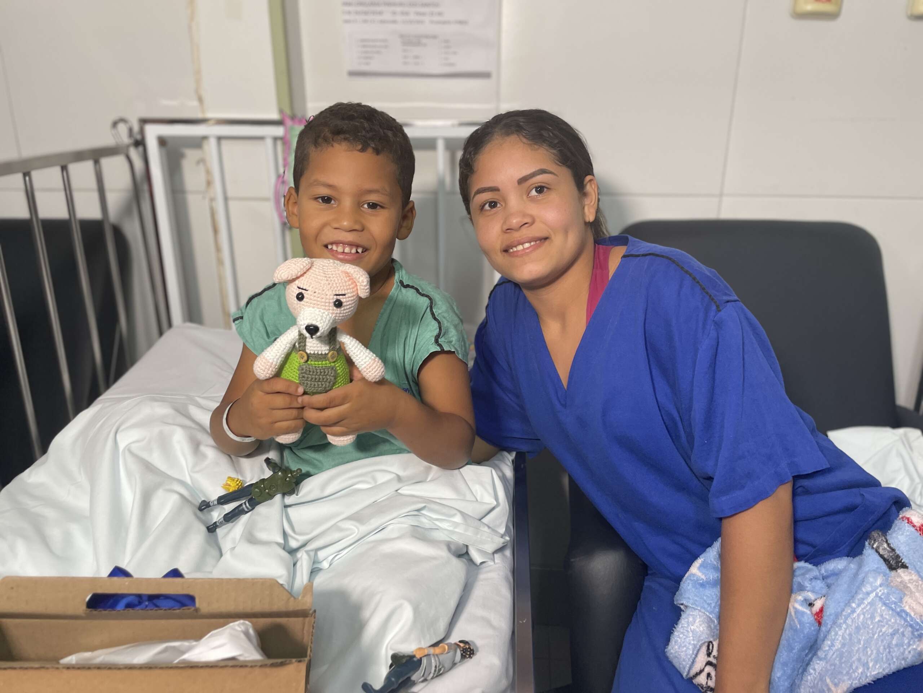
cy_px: 346
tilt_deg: -20.4
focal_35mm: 26
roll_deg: -0.3
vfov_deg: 53.1
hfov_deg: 67.3
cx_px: 462
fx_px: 693
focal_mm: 4.2
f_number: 1.6
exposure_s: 1/60
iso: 125
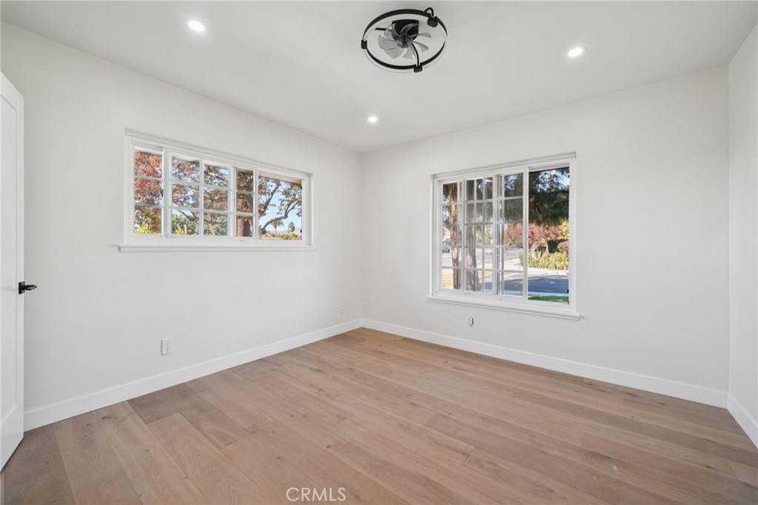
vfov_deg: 81.2
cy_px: 252
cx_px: 379
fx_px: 295
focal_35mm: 14
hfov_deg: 104.3
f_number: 8
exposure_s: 1/30
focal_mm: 14
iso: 250
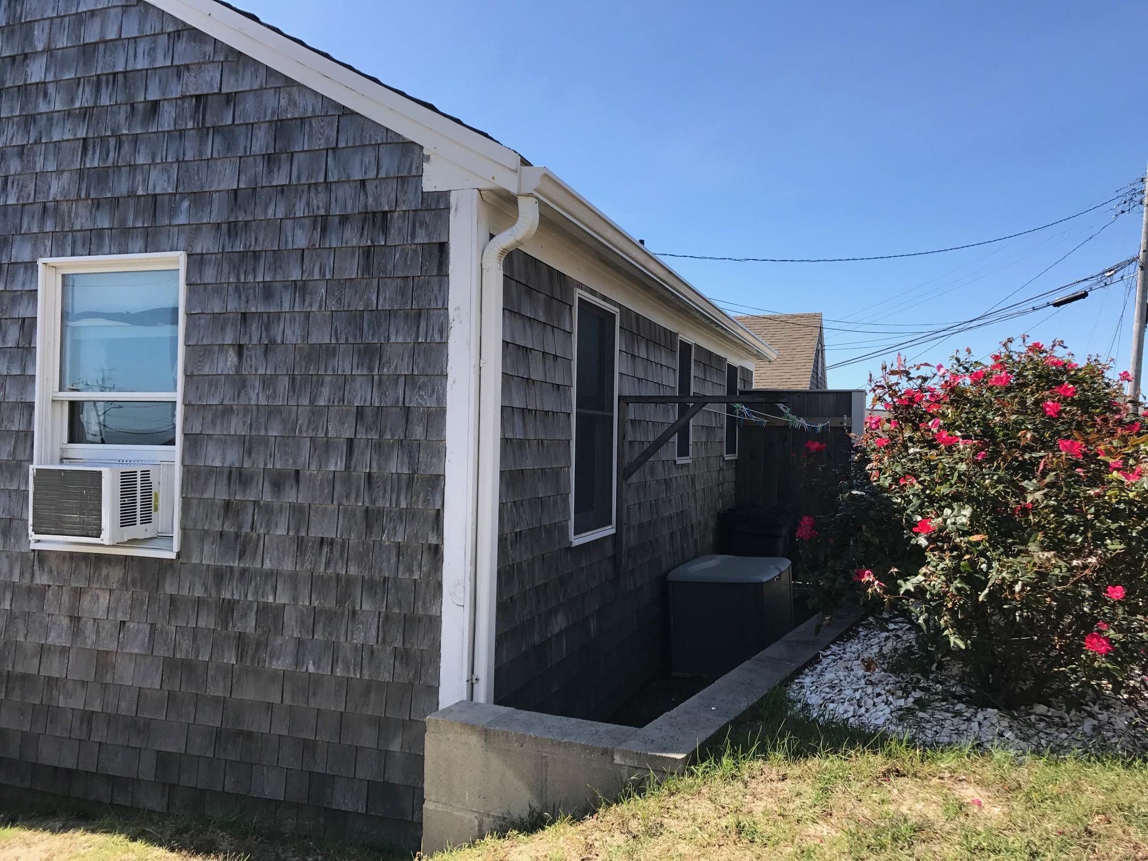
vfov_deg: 49.7
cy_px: 430
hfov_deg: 63.4
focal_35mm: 28
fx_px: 929
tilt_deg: +0.8
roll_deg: -1.4
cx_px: 574
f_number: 1.8
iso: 20
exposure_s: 1/1350
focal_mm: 3.99
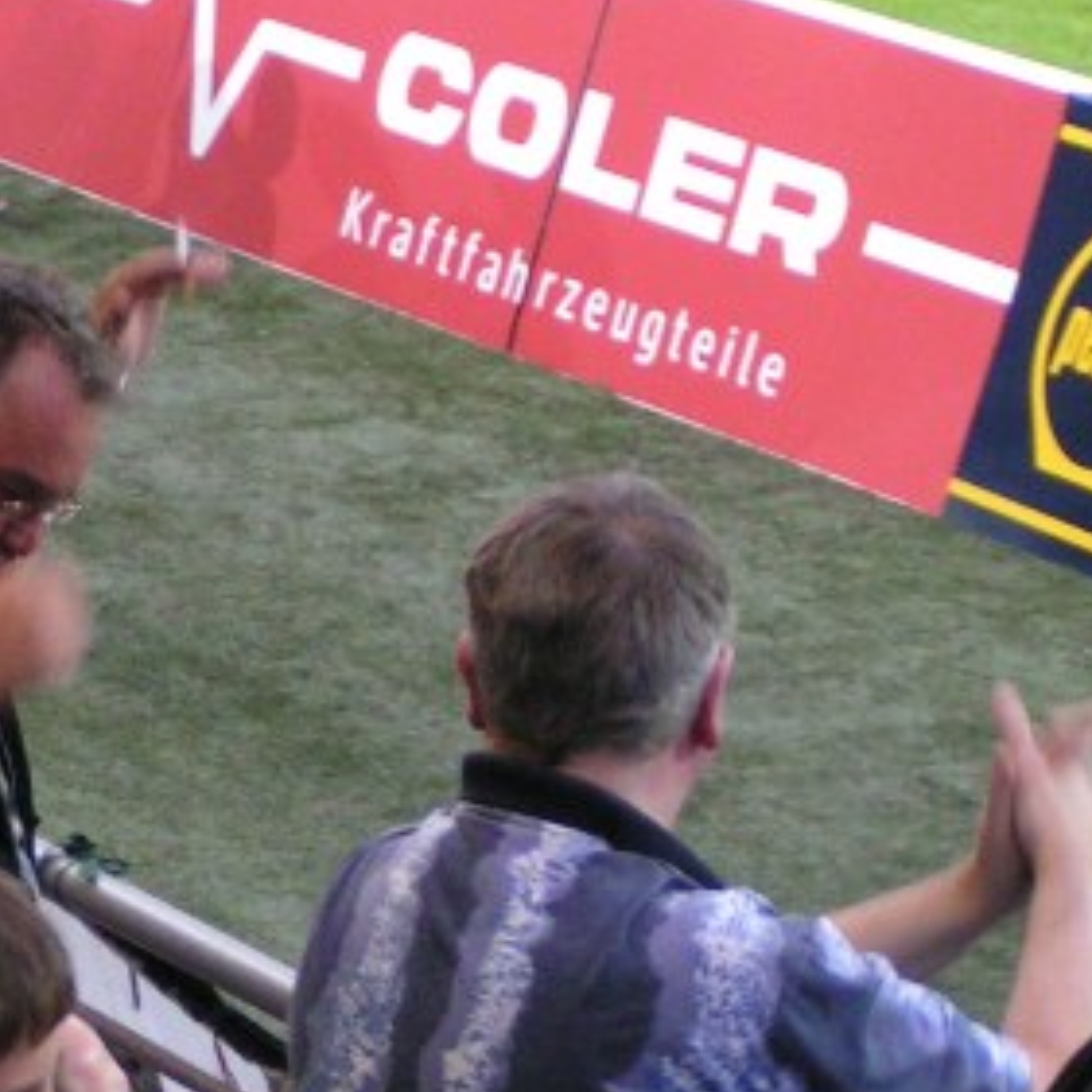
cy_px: 315
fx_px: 9351
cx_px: -66
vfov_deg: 6.7
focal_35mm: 262
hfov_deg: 6.7
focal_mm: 15.9
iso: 200
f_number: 3.5
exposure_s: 1/50
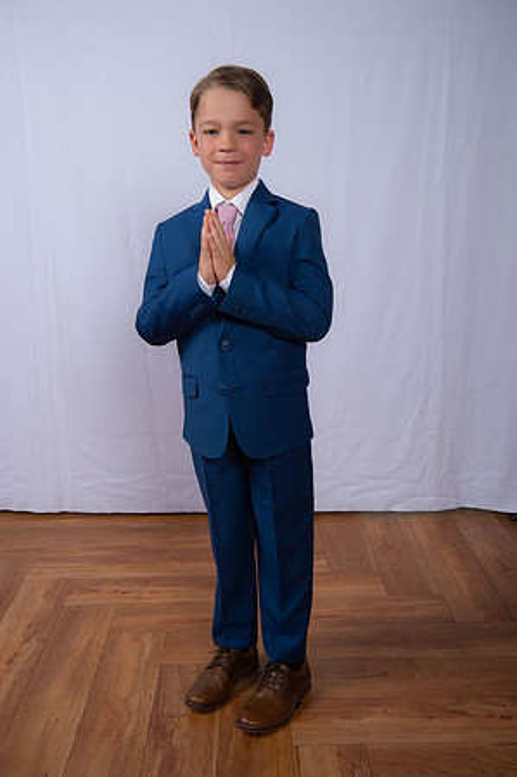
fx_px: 820
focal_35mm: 38
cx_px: 258
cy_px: 388
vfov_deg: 50.7
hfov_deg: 35.0
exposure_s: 1/160
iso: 250
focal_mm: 38
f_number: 8
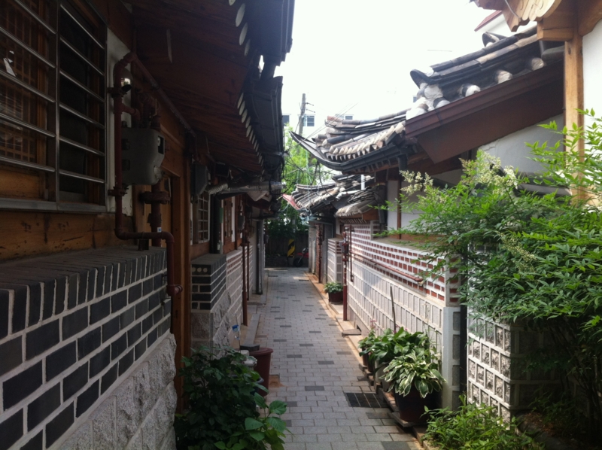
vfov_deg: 40.6
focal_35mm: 35
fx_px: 608
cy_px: 225
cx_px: 301
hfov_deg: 52.7
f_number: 2.8
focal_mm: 3.85
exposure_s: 1/419
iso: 80
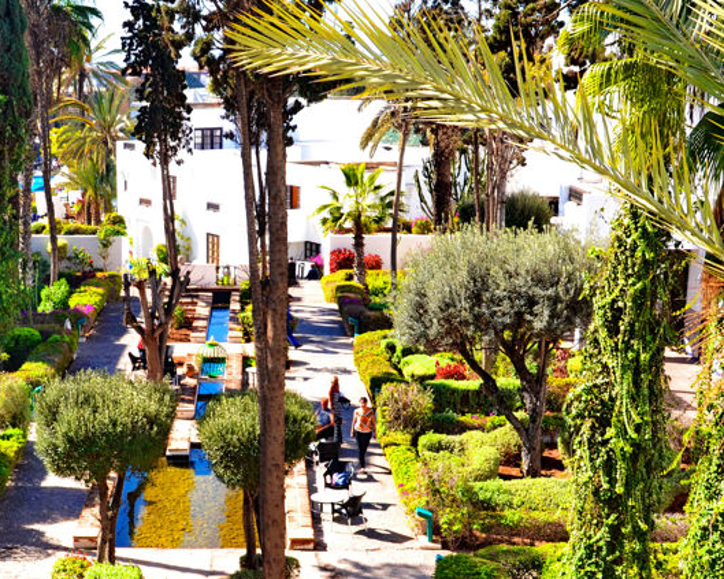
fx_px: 1285
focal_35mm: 60
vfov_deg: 25.3
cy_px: 376
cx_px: 205
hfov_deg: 31.0
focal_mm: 22
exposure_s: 1/250
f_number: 7.1
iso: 320
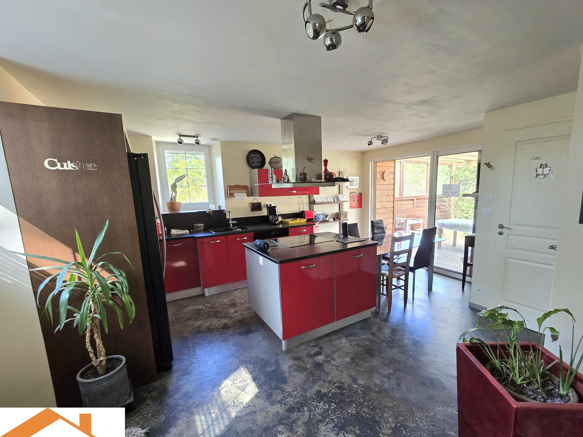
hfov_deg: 101.9
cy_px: 232
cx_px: 313
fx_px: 236
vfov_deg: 85.5
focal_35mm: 14
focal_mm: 2.2
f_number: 2.2
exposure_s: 1/60.2
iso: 160
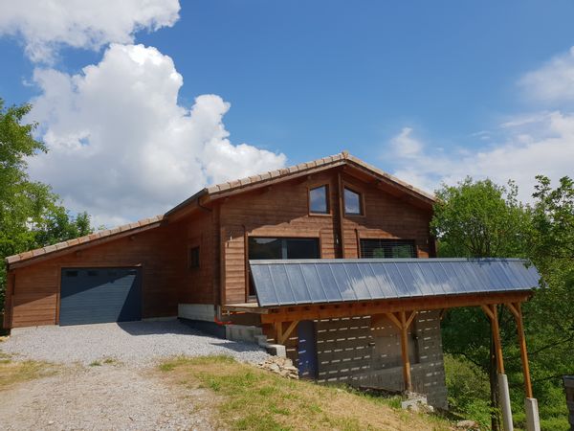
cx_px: 287
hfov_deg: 67.3
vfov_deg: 53.1
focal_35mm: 26
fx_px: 431
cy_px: 216
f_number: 2.4
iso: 50
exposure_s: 1/2024
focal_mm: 4.3
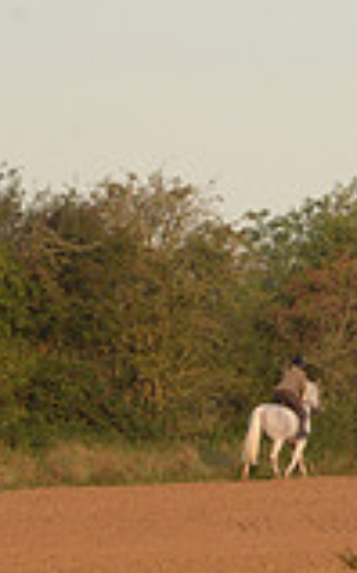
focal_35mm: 745
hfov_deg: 1.8
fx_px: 11629
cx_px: 819
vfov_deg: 2.8
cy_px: 213
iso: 1000
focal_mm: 200
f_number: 7.1
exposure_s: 1/1000
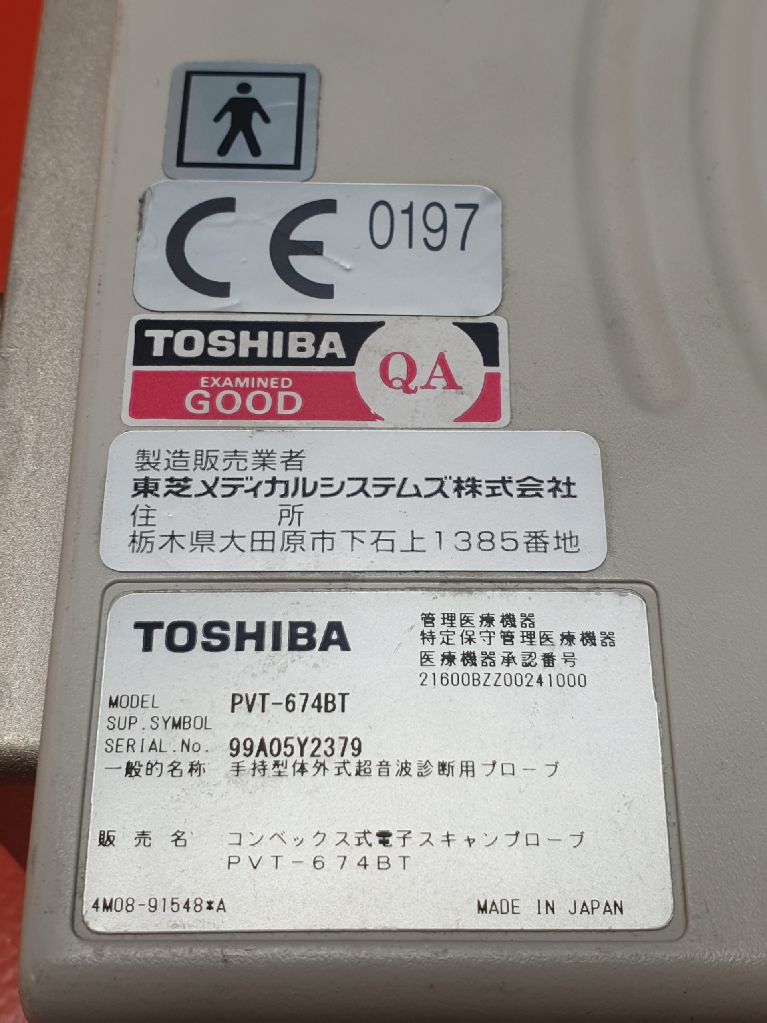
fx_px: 768
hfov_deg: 53.1
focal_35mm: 26
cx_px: 384
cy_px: 512
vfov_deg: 67.3
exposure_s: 1/50
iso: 50
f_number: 2.4
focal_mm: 4.3
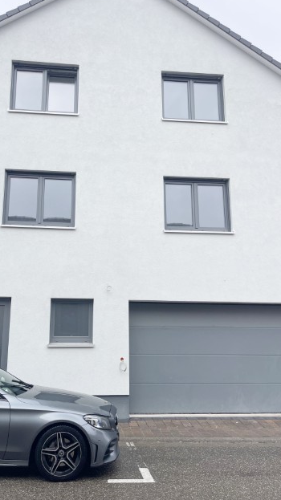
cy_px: 246
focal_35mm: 28
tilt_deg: +12.3
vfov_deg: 67.9
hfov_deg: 41.2
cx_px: 108
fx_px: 371
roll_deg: -0.4
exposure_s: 1/735
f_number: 1.6
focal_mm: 5.1
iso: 32
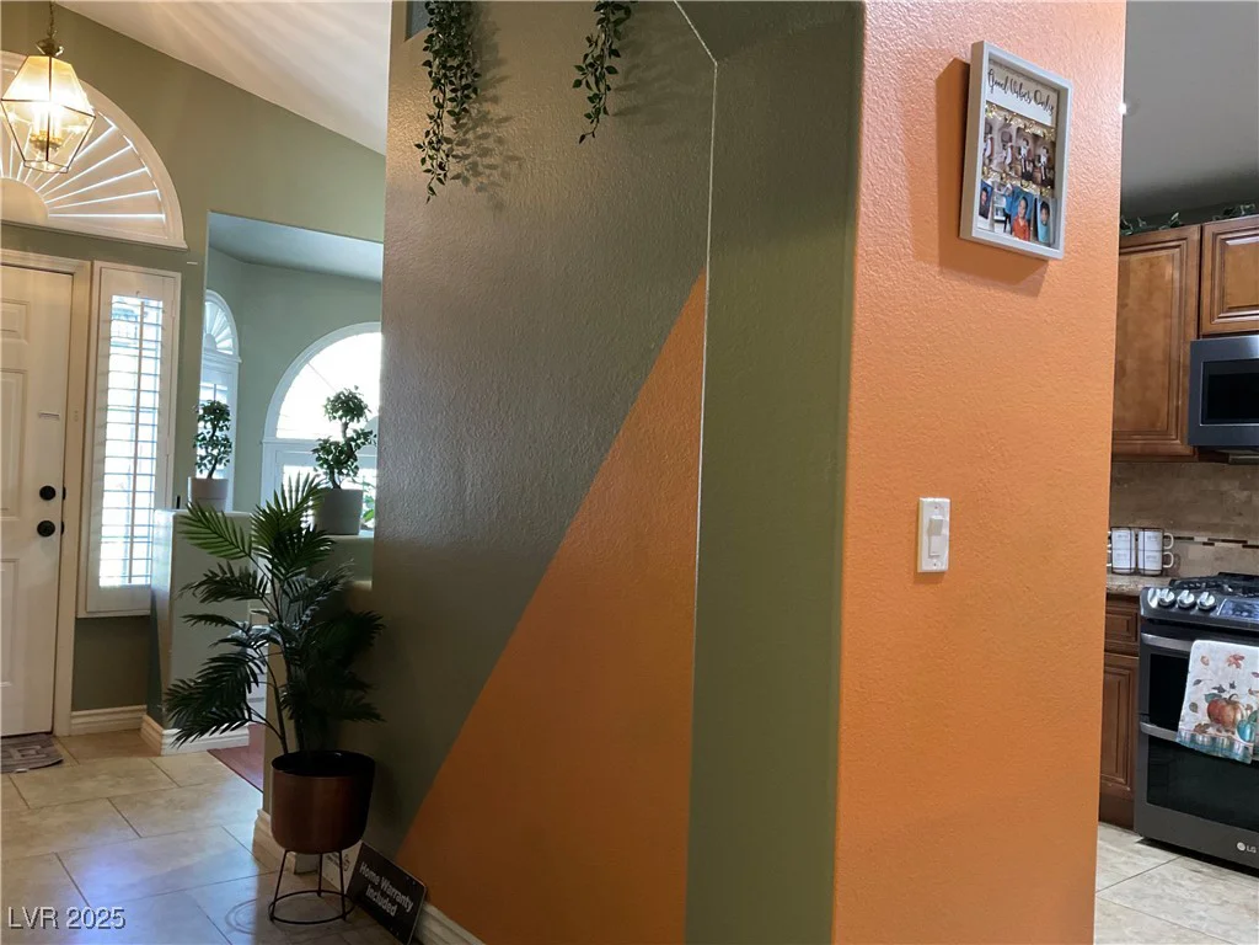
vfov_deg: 48.2
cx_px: 630
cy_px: 472
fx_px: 1055
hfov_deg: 61.7
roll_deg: -2.3
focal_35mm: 29
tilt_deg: +0.0
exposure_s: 1/40
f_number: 1.8
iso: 250
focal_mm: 3
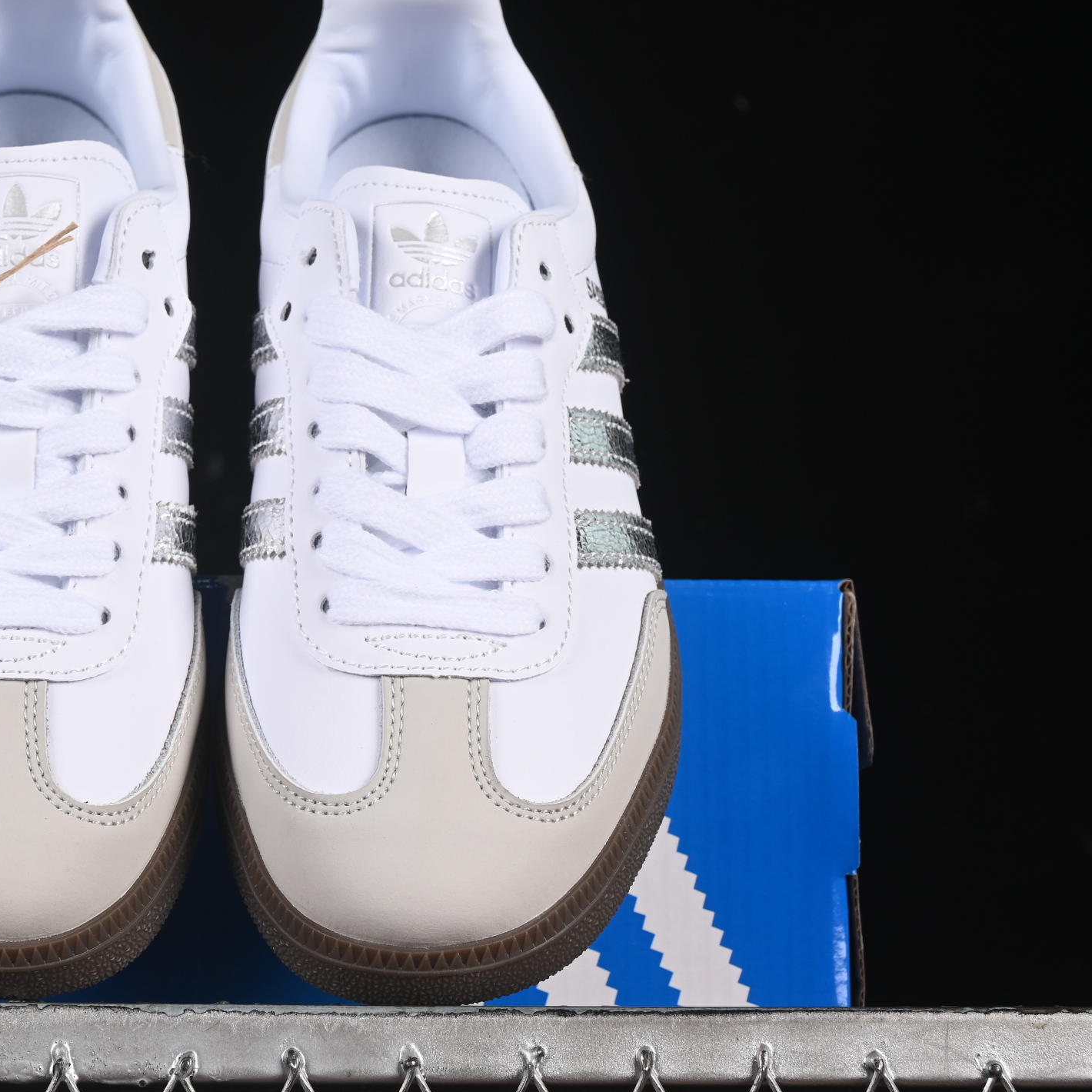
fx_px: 4461
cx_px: 148
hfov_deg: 13.8
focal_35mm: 125
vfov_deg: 14.0
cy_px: 552
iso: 160
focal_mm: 50
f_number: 8
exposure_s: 1/80
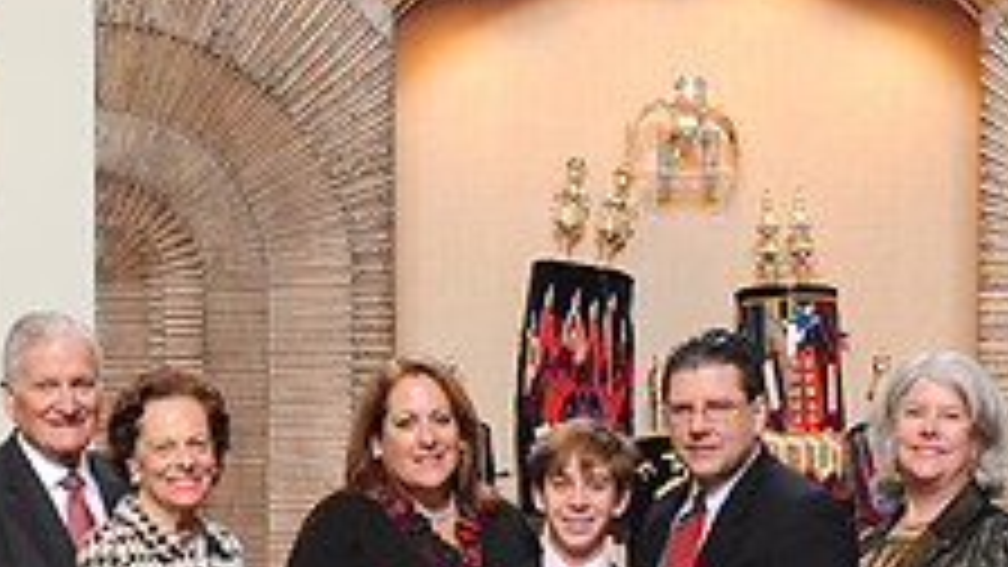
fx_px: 3047
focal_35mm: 114
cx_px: 590
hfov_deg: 18.8
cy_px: 662
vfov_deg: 10.5
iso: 500
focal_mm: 42
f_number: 5
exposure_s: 1/50
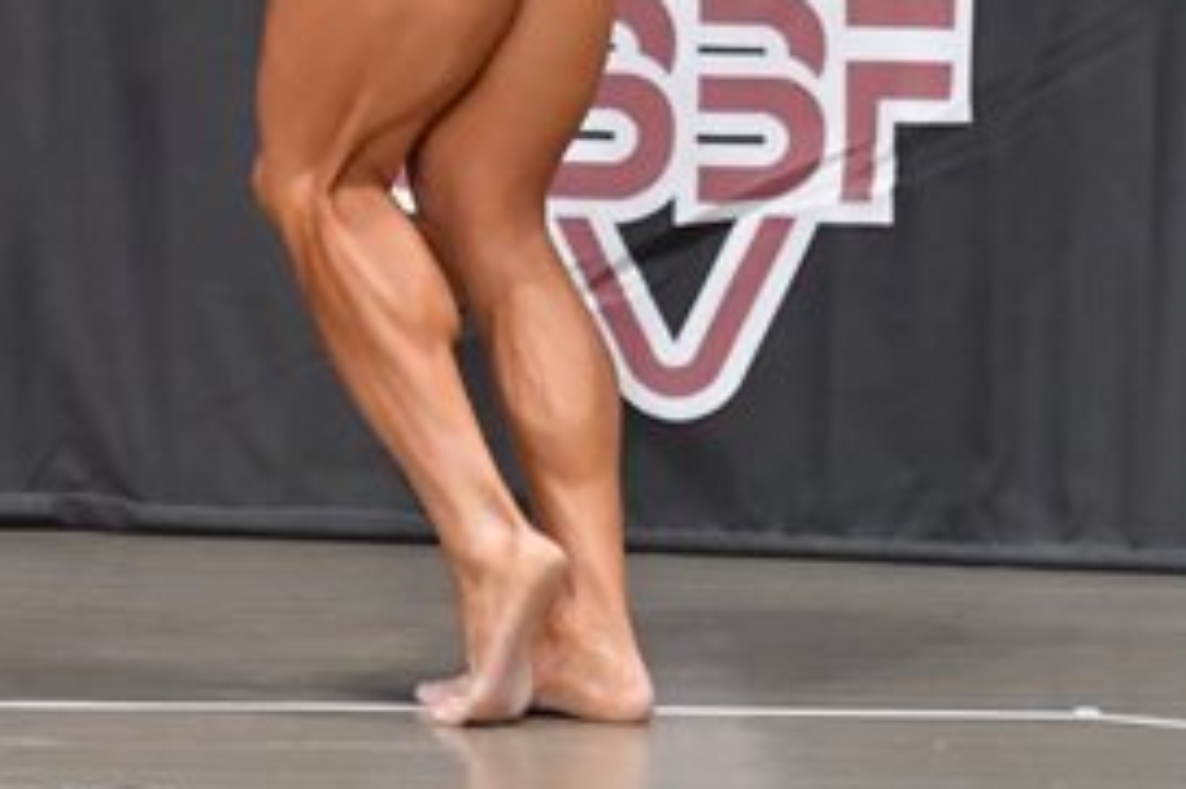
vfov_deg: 2.1
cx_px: -68
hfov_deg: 3.2
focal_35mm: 642
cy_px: -235
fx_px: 21137
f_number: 5.6
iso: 6400
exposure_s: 1/400
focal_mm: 150
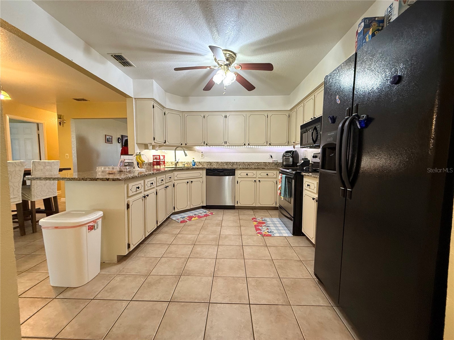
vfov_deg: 85.7
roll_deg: -0.1
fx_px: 184
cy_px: 170
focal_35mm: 14
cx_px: 227
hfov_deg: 102.1
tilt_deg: -3.3
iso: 250
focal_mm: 2.22
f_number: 2.2
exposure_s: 1/60
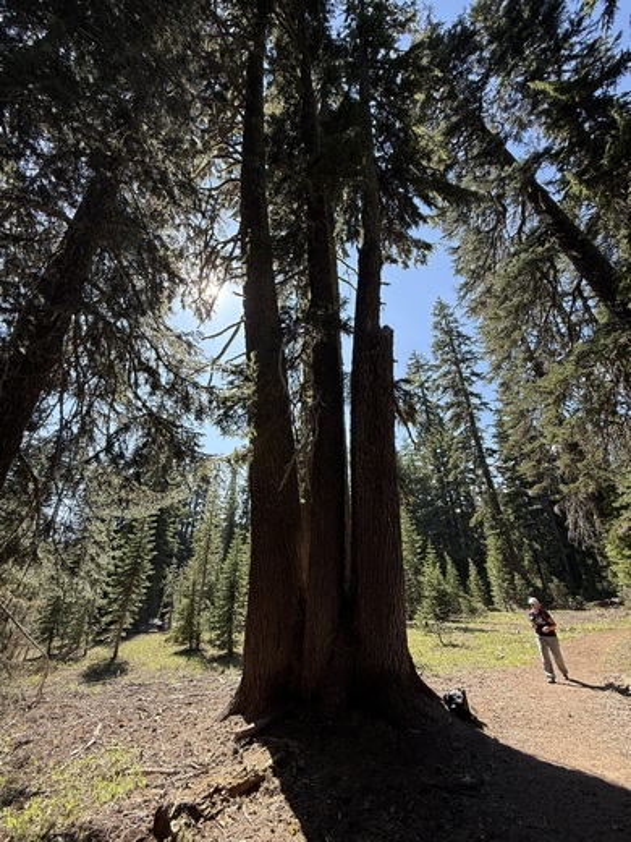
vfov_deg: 102.1
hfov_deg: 85.7
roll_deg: +0.1
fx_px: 340
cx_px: 316
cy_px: 421
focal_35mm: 14
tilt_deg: +28.6
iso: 64
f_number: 2.2
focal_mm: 2.22
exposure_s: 1/468
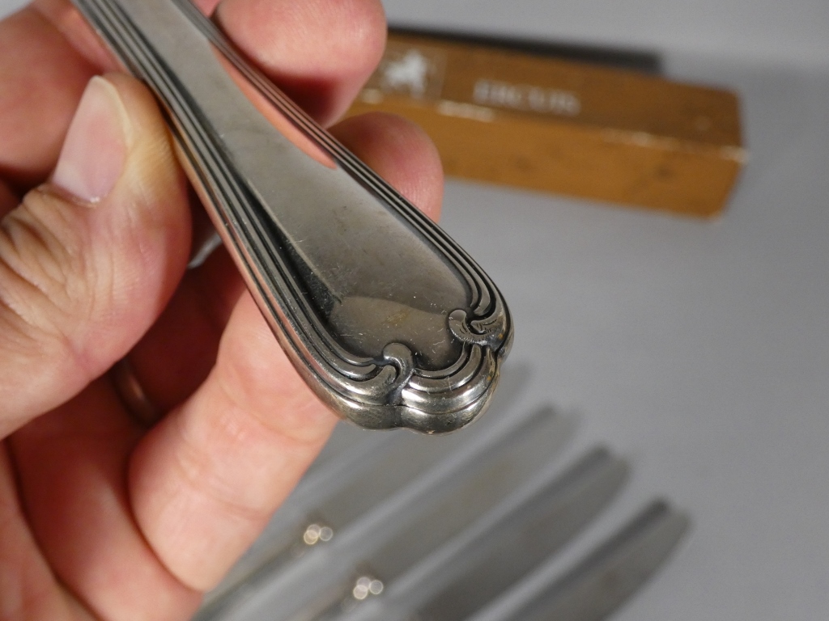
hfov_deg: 43.9
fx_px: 1030
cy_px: 310
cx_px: 414
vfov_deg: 33.6
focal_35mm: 43
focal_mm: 7.8
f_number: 3.7
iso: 500
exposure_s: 1/125
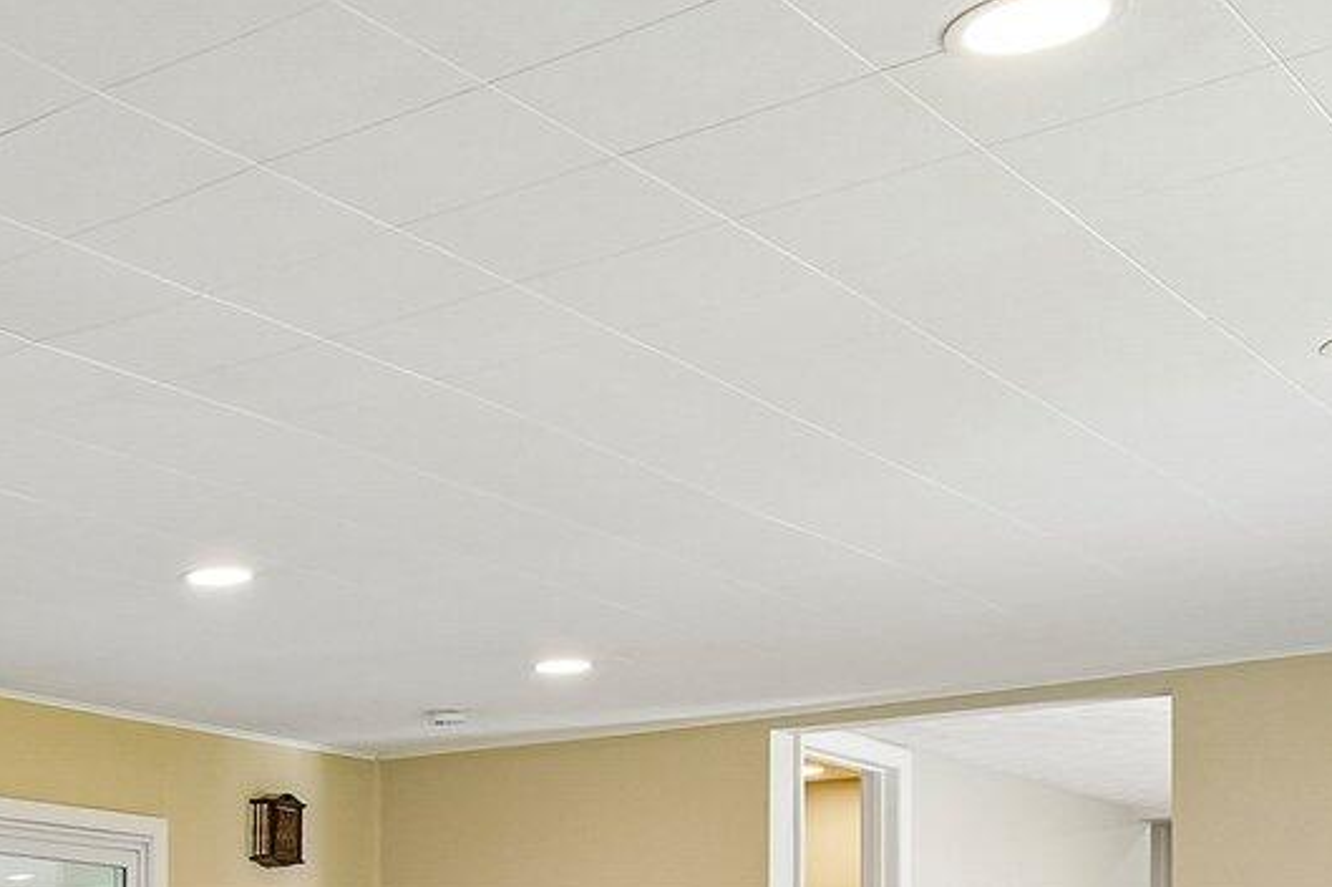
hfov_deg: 27.8
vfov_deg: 19.7
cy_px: 1130
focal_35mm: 64
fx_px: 2364
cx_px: -247
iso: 200
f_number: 8
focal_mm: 16.5
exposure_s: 1/30
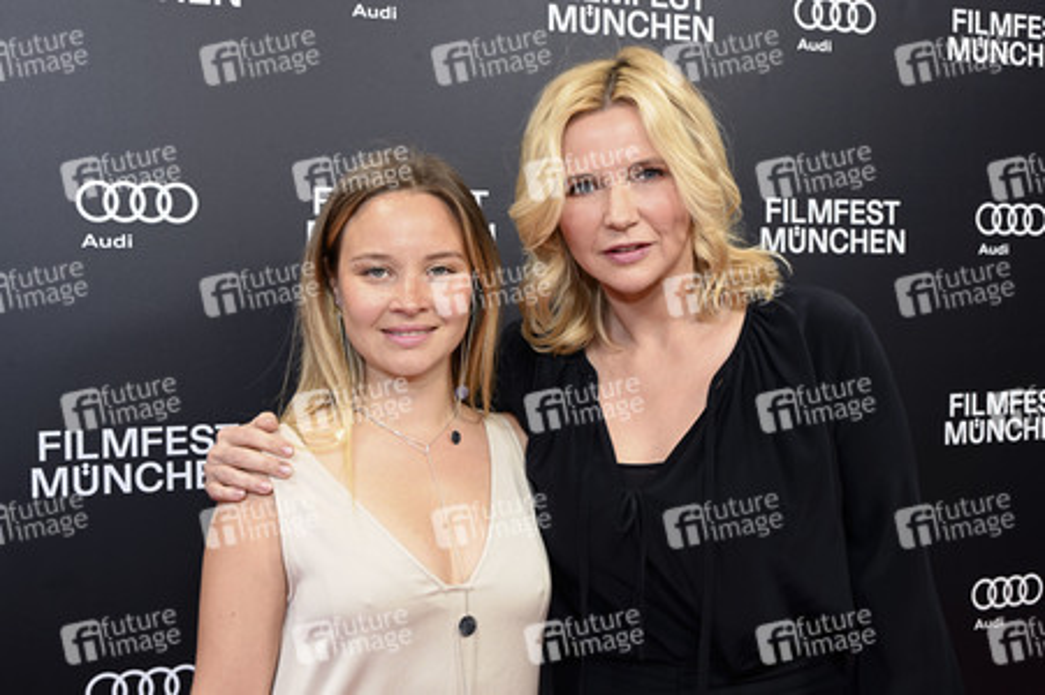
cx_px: 522
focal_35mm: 45
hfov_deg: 43.6
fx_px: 1305
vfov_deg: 29.8
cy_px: 348
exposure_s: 1/125
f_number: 8
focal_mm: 45
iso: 1000
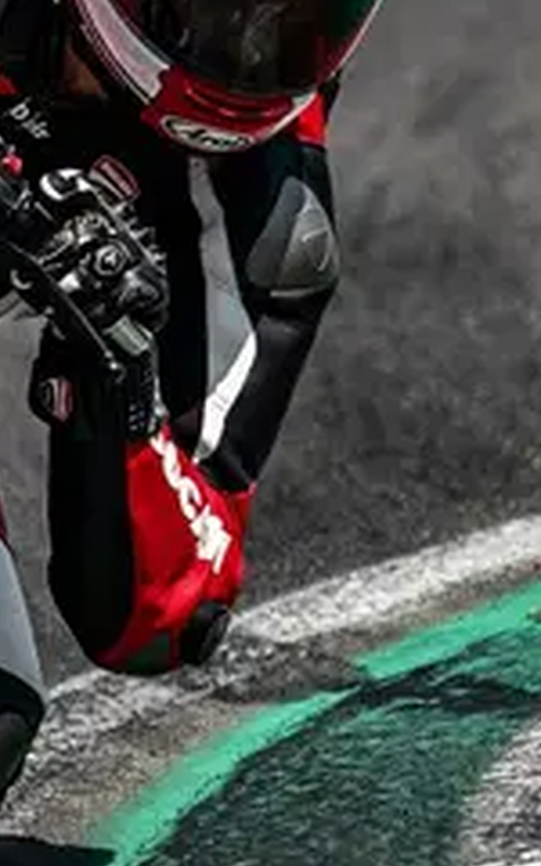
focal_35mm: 2040
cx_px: 110
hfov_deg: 0.6
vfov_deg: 1.0
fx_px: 48124
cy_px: 585
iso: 100
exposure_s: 1/1000
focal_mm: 400
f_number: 5
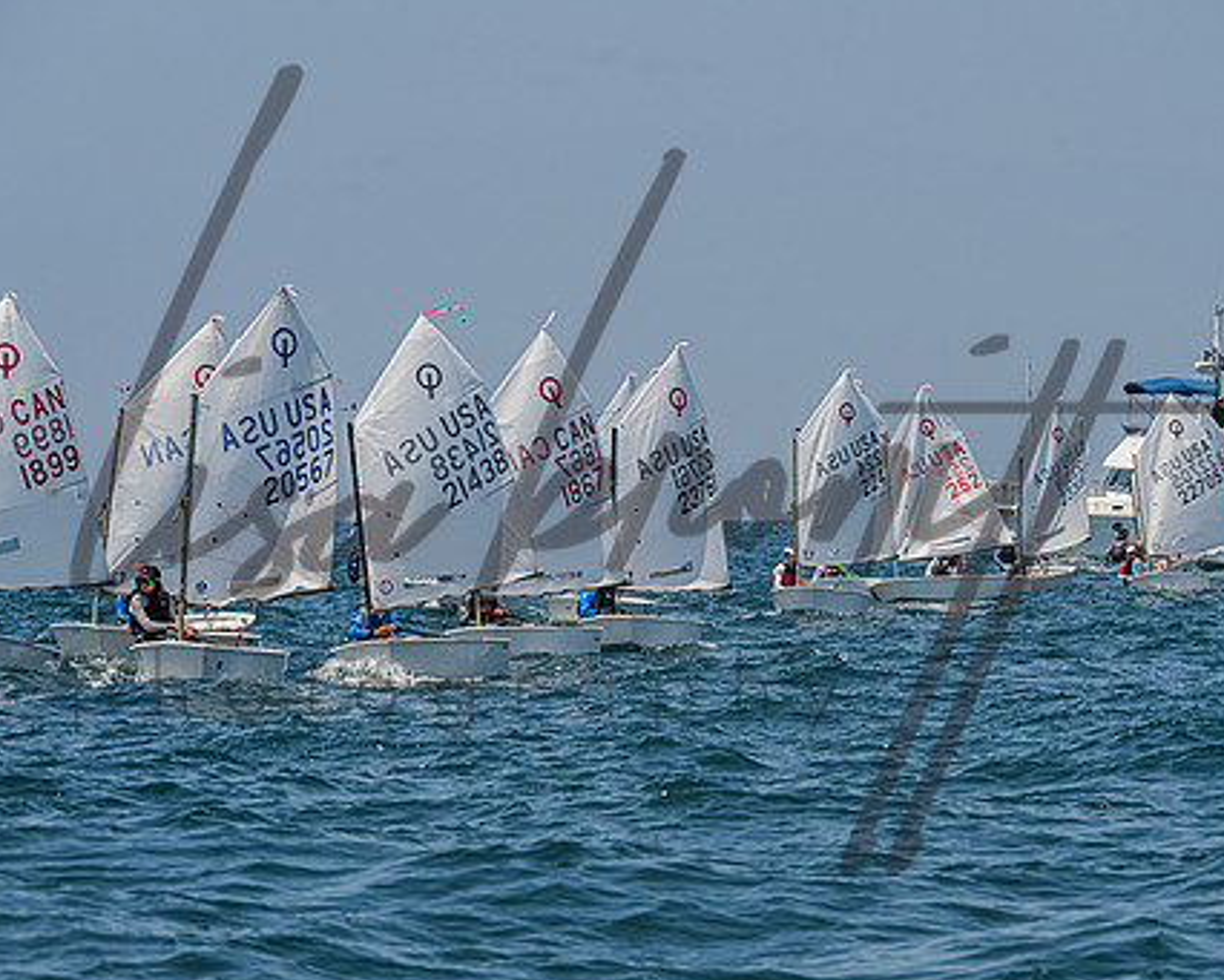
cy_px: 513
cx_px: 643
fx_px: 9167
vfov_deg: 6.1
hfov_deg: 7.6
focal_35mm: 253
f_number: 7.6
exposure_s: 1/1250
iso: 250
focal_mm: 180
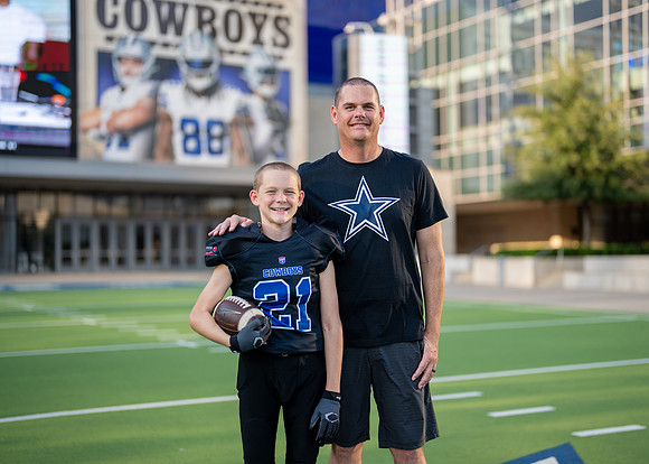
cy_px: 225
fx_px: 997
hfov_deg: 36.0
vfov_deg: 26.2
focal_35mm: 54
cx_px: 358
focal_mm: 50
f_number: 1.2
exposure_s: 1/2000
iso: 100
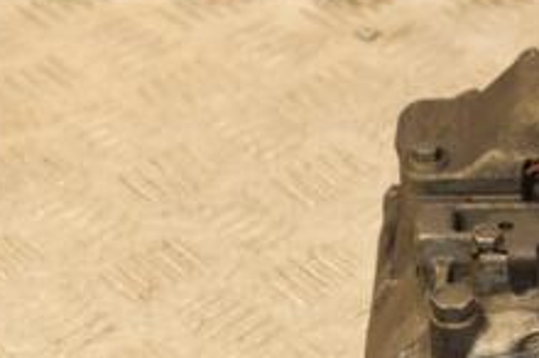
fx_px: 2452
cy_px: 378
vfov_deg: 8.3
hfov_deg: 12.5
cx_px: 426
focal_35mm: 164
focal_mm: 40
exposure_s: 1/200
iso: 800
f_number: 5.6
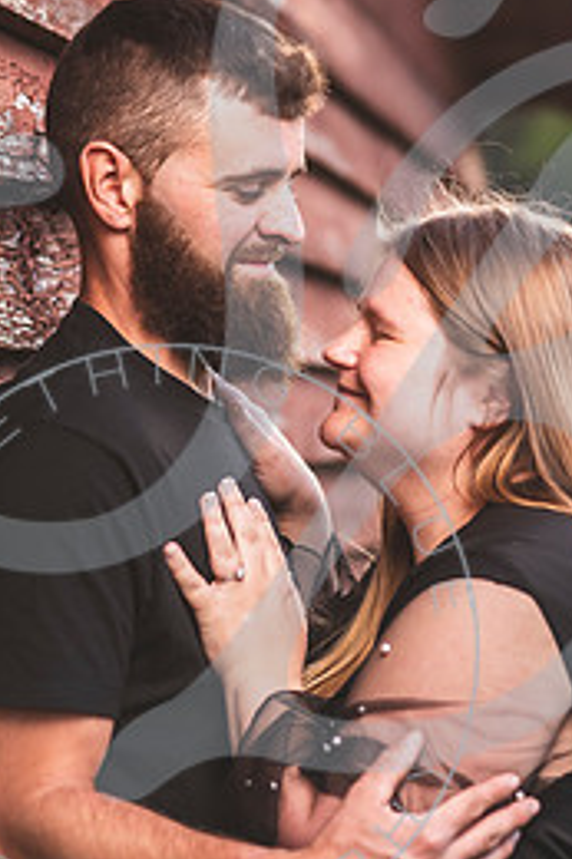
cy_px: 400
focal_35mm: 147
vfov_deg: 14.0
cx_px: 321
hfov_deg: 9.3
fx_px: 3508
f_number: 2.8
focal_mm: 85
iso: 100
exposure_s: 1/250
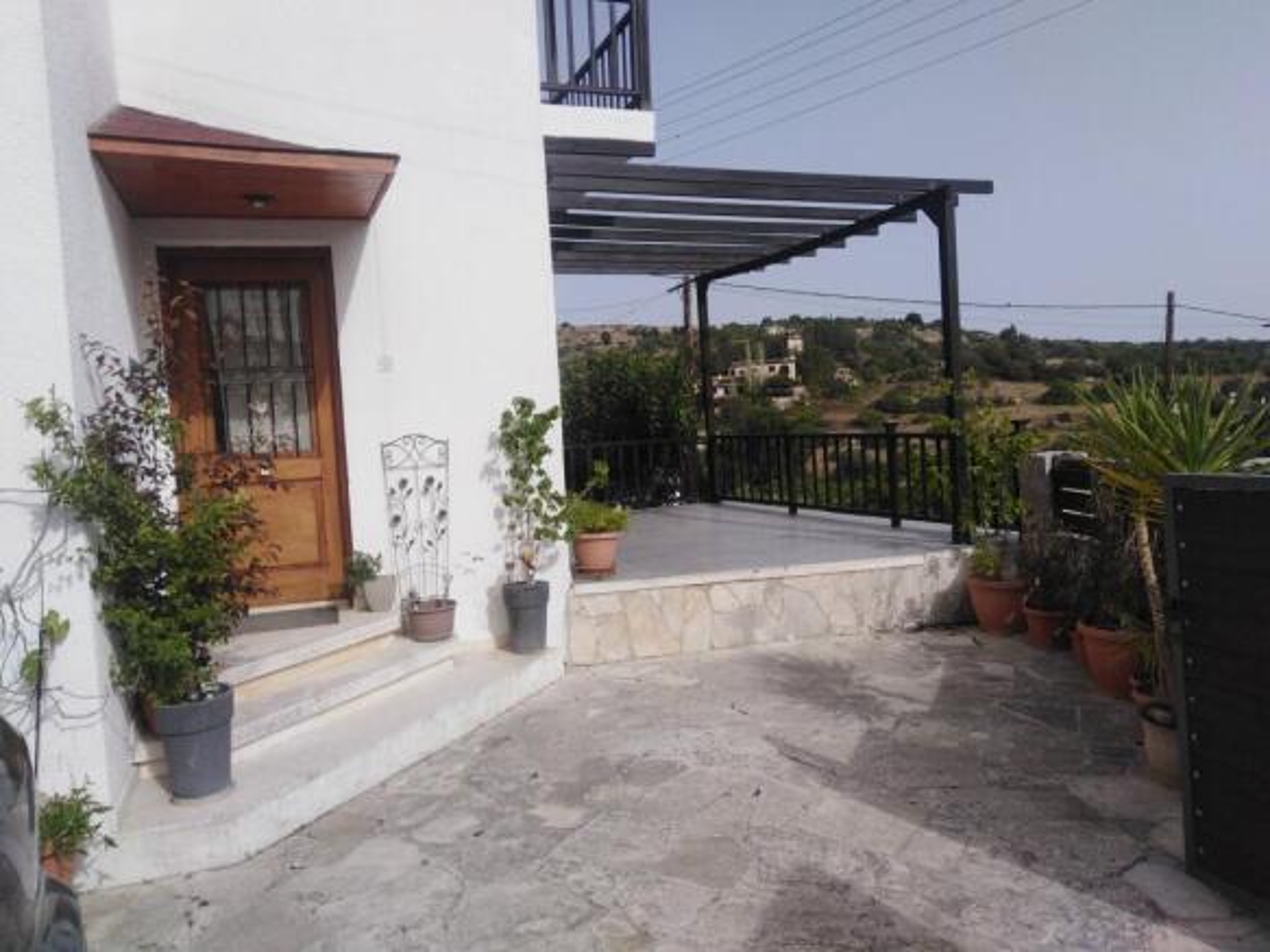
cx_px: 635
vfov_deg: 53.0
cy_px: 476
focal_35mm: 26
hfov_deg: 67.3
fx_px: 954
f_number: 2.2
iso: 101
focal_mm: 3.46
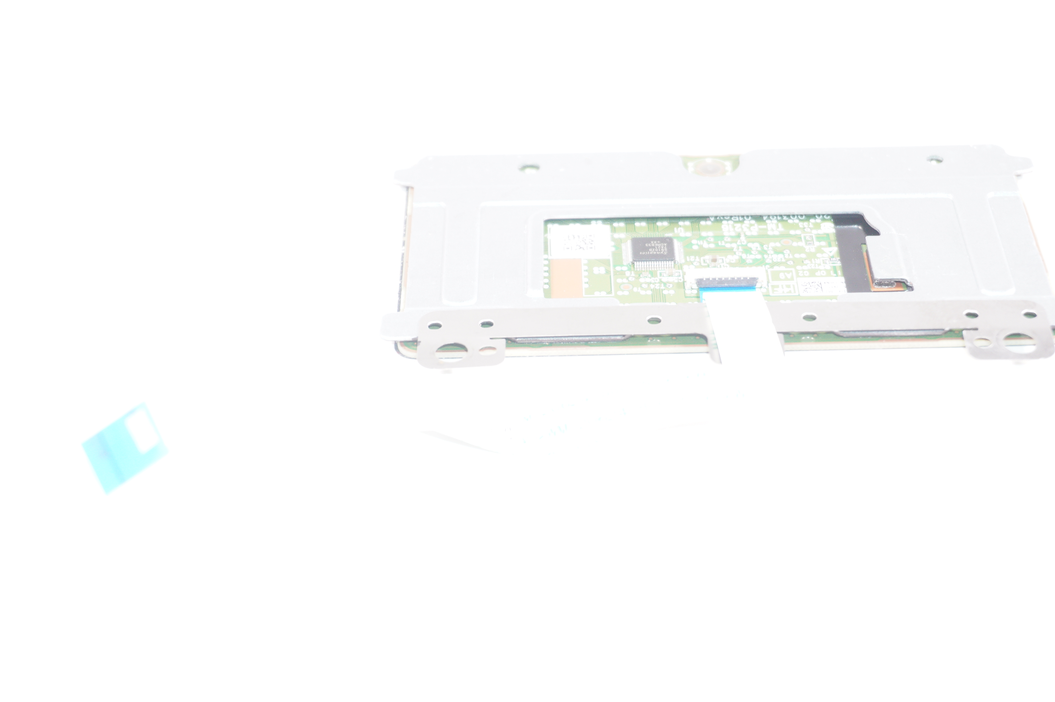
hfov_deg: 29.0
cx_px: 547
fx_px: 2036
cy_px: 377
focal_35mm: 70
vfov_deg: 19.5
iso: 640
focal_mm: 43
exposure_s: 1/80
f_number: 5.6
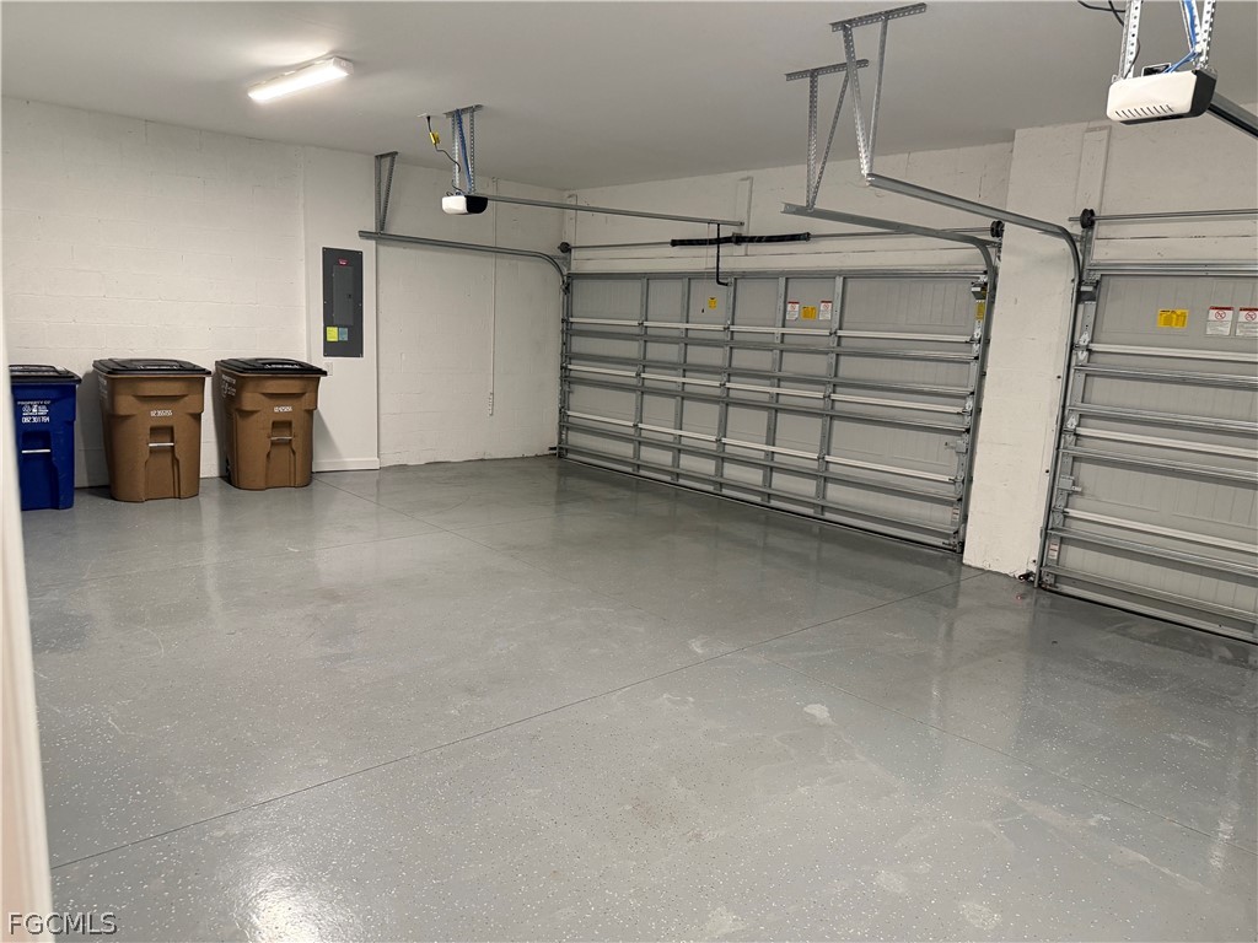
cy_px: 472
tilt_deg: -9.2
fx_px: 872
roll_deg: -3.2
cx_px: 629
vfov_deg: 56.8
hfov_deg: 71.6
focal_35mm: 24
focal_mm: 6.76
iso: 320
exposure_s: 1/60
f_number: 1.78
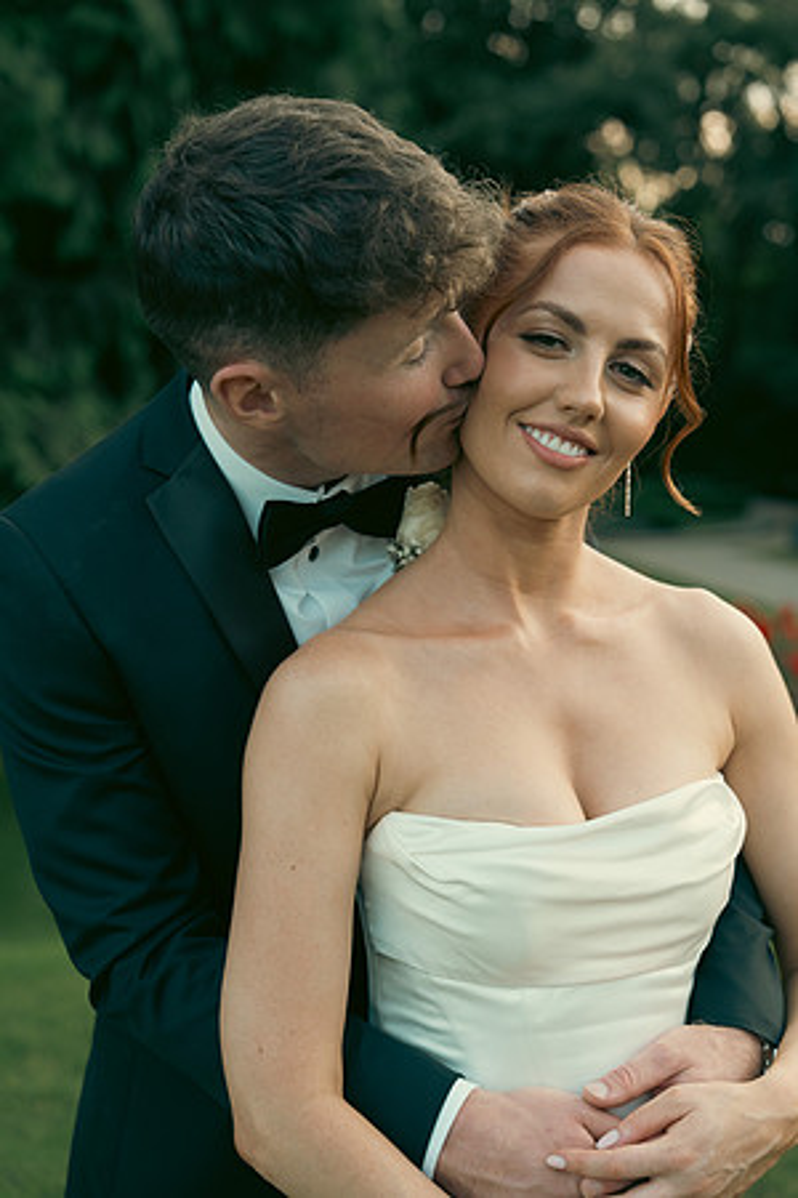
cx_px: 399
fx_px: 1795
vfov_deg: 36.9
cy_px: 599
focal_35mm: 54
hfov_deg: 25.1
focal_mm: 54
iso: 800
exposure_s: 1/250
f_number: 3.5
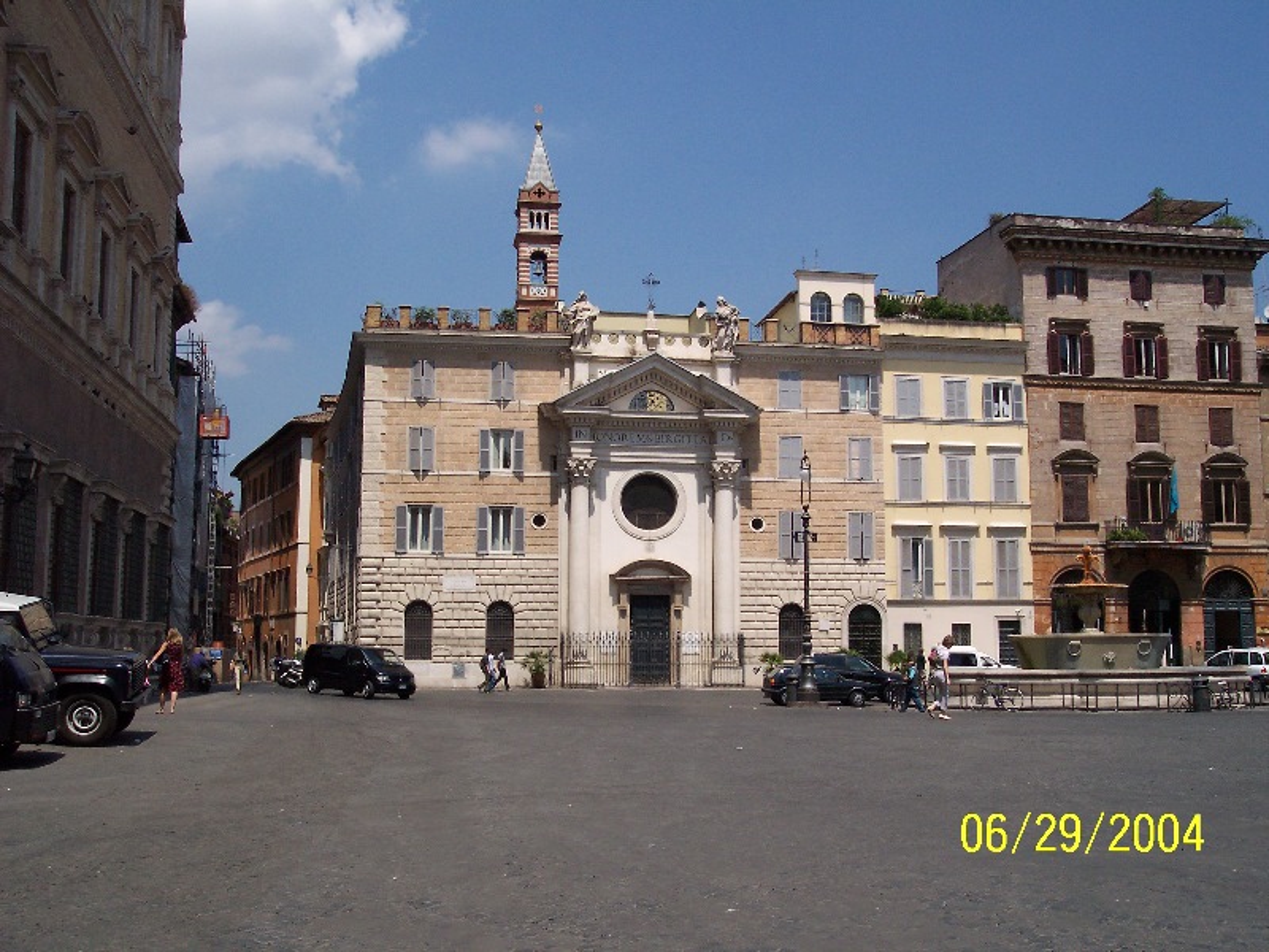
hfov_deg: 49.0
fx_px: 1393
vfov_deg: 37.7
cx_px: 634
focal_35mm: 38
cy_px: 476
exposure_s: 1/1000
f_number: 4.8
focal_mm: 8
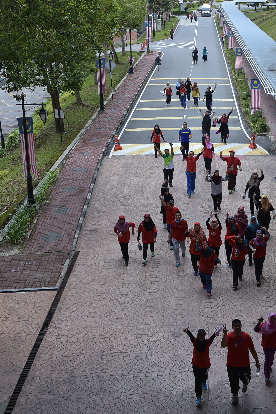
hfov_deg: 24.8
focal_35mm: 54
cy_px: 207
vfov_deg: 36.9
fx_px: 621
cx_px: 207
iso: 125
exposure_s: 1/320
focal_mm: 24
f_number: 4.5
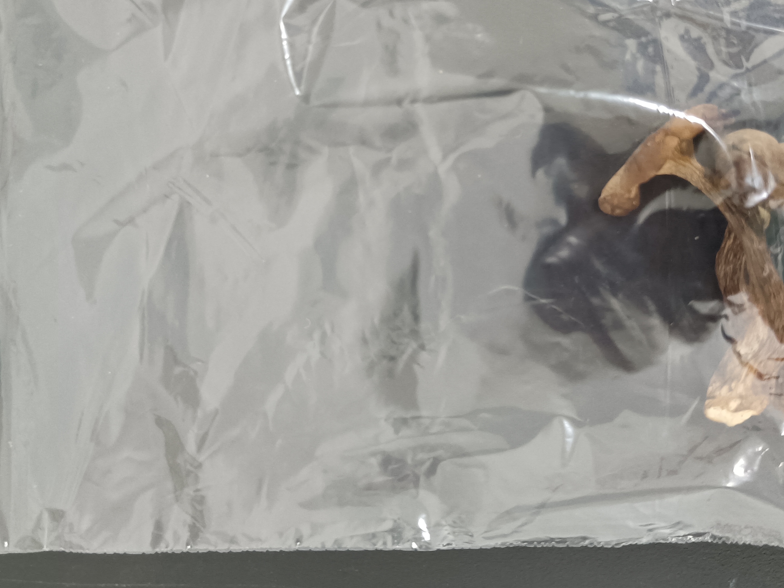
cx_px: 456
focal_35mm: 37
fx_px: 838
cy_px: 206
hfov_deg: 49.9
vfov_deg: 38.3
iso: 2635
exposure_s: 1/20
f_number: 1.9
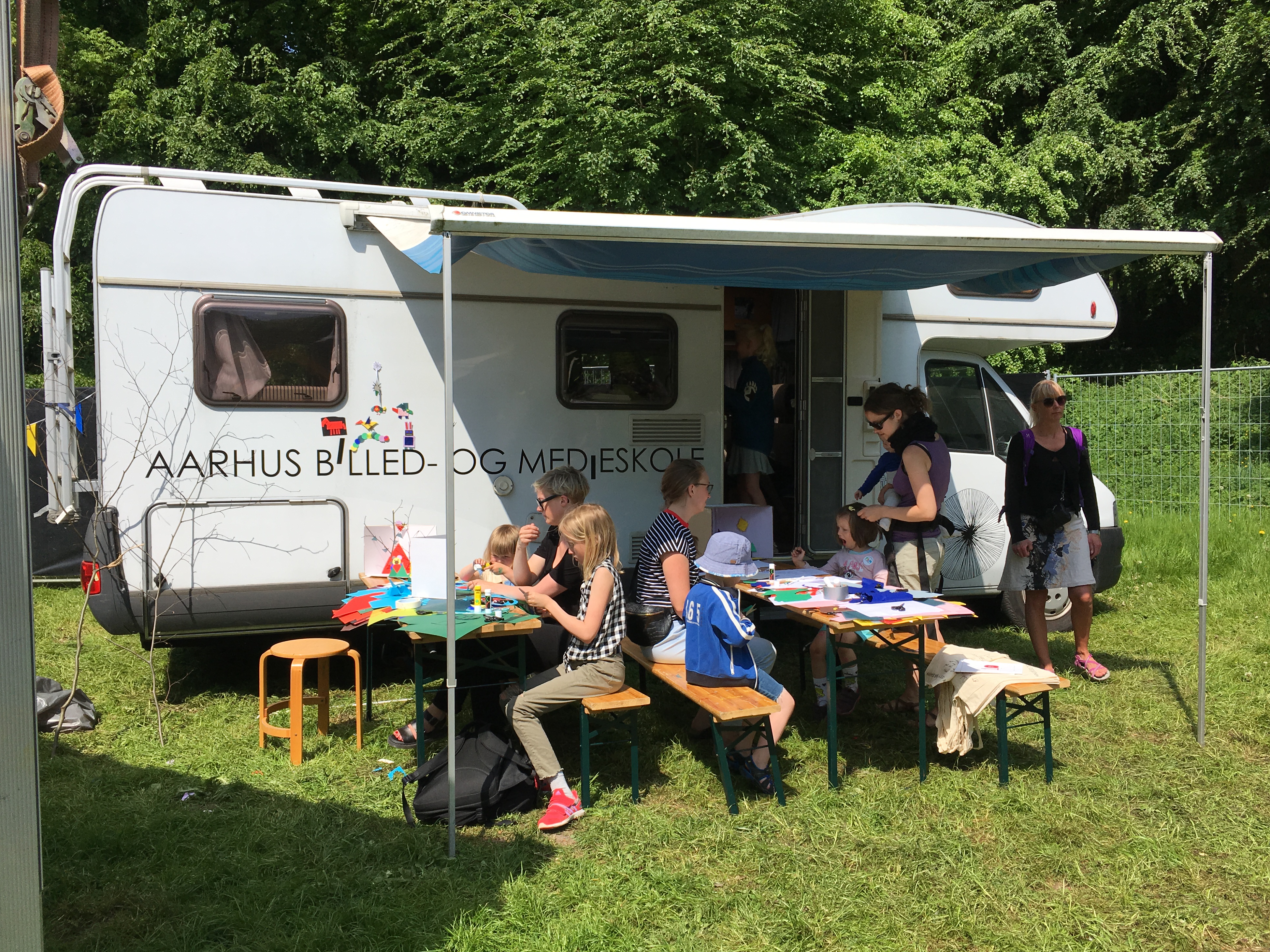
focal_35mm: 30
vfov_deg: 46.8
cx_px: 634
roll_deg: +0.5
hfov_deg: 60.0
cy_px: 477
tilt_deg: -0.7
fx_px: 1101
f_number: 2.2
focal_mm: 4.15
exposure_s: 1/2024
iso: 25
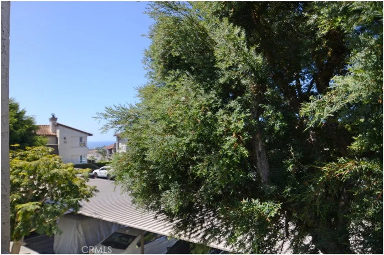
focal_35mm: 24
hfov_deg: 73.8
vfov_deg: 53.0
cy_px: 128
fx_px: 256
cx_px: 192
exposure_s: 1/1600
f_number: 2.8
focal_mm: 16
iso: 100
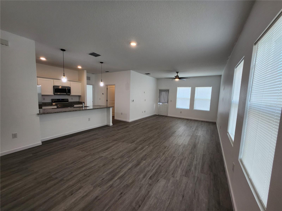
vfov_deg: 89.9
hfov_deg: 106.2
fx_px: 106
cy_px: 106
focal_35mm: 13
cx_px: 141
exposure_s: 1/60
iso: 50
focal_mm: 1.74
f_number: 2.2
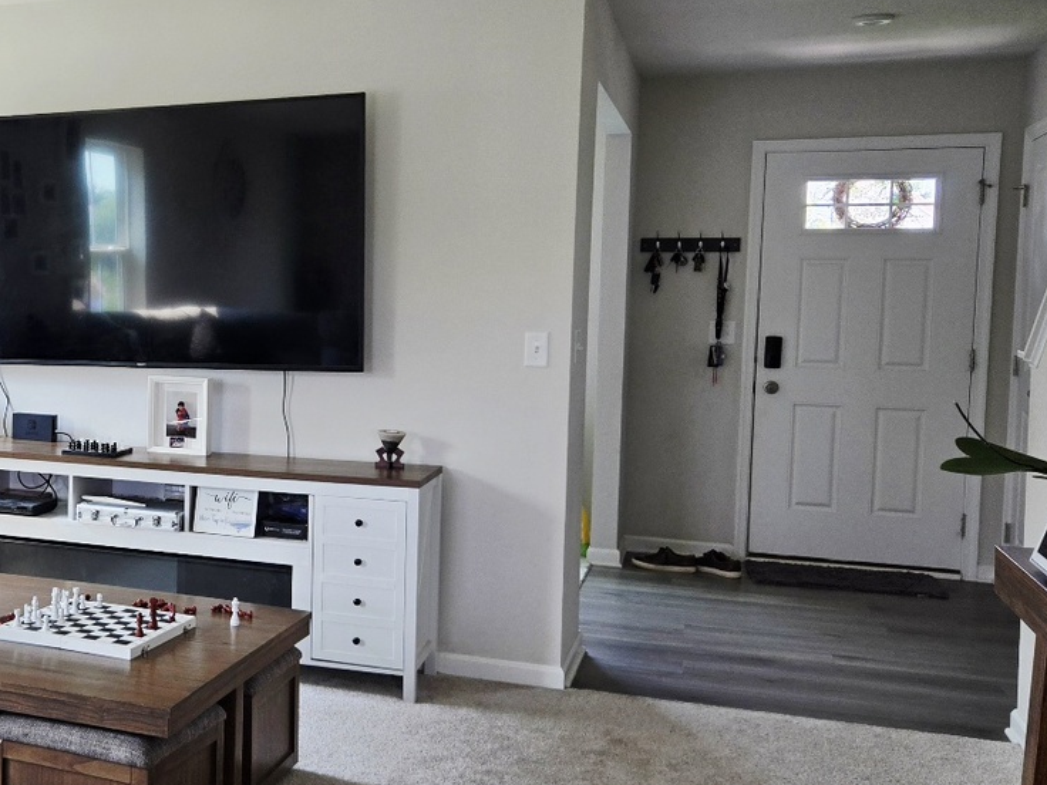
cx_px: 88
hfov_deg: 38.9
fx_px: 1361
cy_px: 368
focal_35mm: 45
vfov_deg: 32.2
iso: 100
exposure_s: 1/182
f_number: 1.8
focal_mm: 5.4
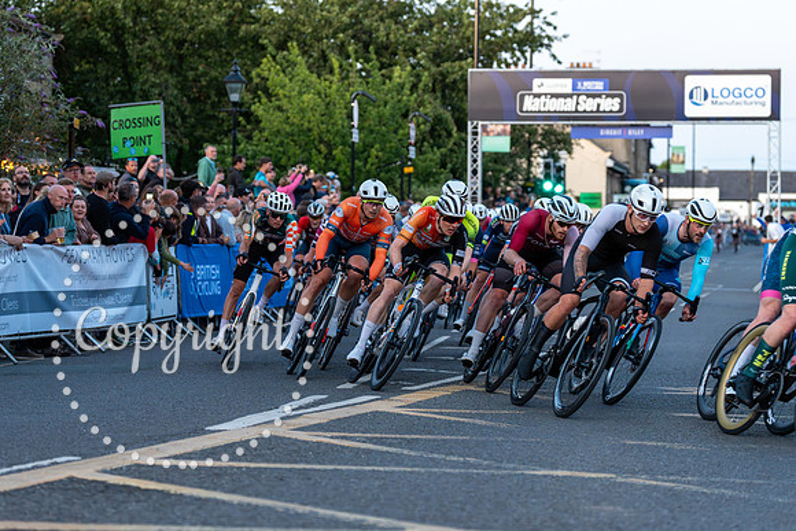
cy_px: 308
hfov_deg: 20.2
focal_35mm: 101
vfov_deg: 13.6
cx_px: 390
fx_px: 2232
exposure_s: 1/640
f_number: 3.2
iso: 1000
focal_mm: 86
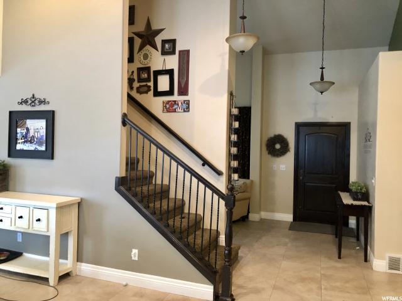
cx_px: 201
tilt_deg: +0.5
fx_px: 325
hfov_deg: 63.4
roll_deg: -2.4
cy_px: 150
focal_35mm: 28
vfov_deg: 49.7
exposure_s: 1/15
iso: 100
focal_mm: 3.99
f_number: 1.8
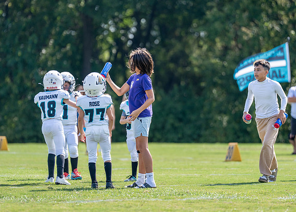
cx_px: 139
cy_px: 100
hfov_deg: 6.4
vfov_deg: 4.5
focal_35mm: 317
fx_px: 2666
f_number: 2.8
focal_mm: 200
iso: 160
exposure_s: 1/2500
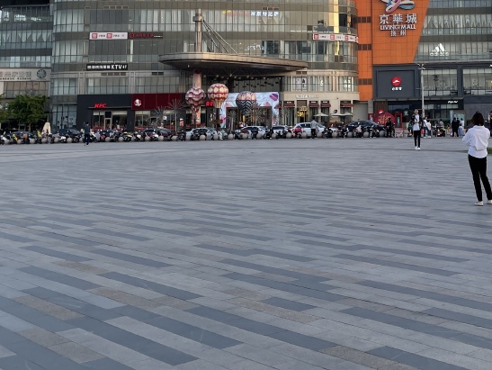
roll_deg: +0.9
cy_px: -7
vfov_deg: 24.4
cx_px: 374
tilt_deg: +8.7
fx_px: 811
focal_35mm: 57
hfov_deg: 33.0
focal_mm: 5.1
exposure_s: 1/696
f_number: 1.6
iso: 32
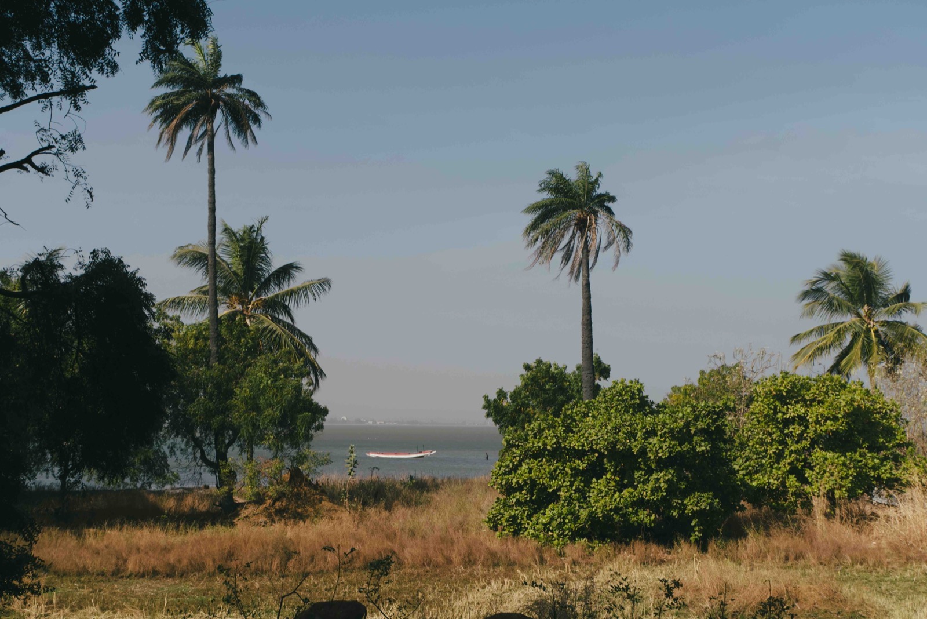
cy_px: 310
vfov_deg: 25.1
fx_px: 1391
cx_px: 464
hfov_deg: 36.9
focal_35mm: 54
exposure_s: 1/1000
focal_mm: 36
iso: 100
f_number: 5
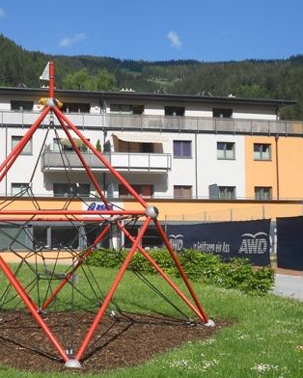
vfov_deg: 36.6
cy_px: 214
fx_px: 571
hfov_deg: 29.3
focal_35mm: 51
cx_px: 78
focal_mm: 5.8
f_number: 3.6
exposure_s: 1/1000
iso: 80
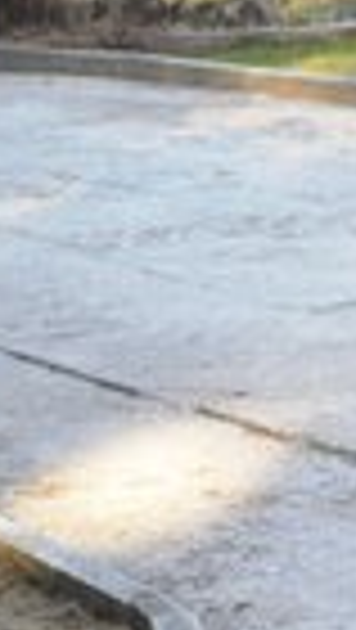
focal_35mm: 224
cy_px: 457
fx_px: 3750
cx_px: 996
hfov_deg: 5.2
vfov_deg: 9.6
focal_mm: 40
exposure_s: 1/125
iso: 400
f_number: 5.6
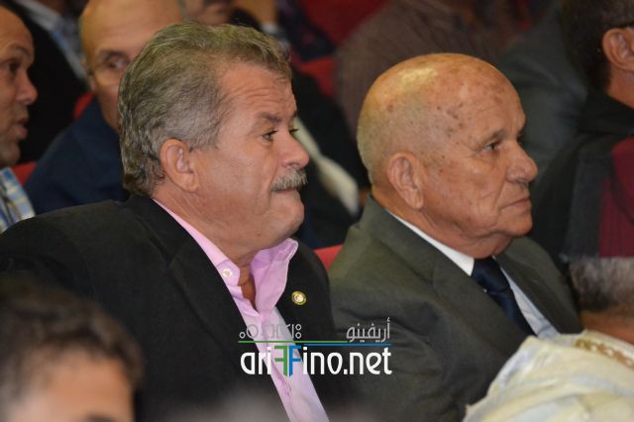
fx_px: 4224
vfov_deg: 5.7
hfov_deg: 8.6
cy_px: 211
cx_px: 317
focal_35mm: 240
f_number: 5.3
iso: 3200
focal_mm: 160
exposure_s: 1/60
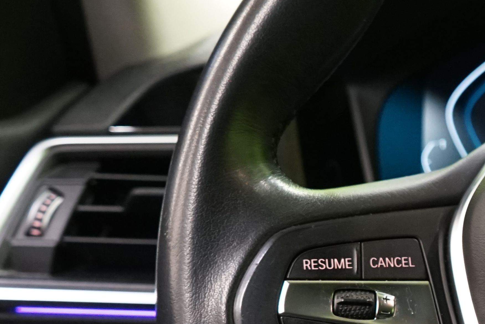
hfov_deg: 18.8
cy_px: 288
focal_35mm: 96
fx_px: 1293
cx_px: 716
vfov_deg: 14.1
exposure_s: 1/20
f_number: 5
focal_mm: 28
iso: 2000
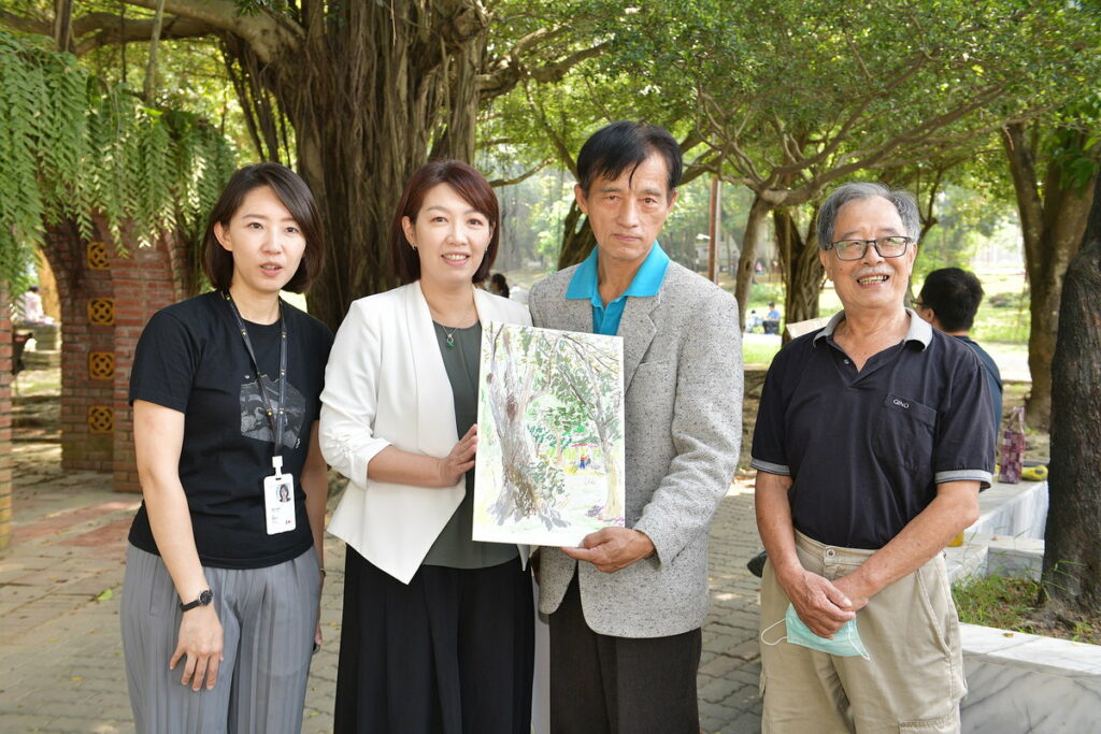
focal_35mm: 38
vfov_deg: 35.1
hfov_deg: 50.7
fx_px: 1162
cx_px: 550
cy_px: 367
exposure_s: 1/125
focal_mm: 38
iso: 320
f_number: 5.6
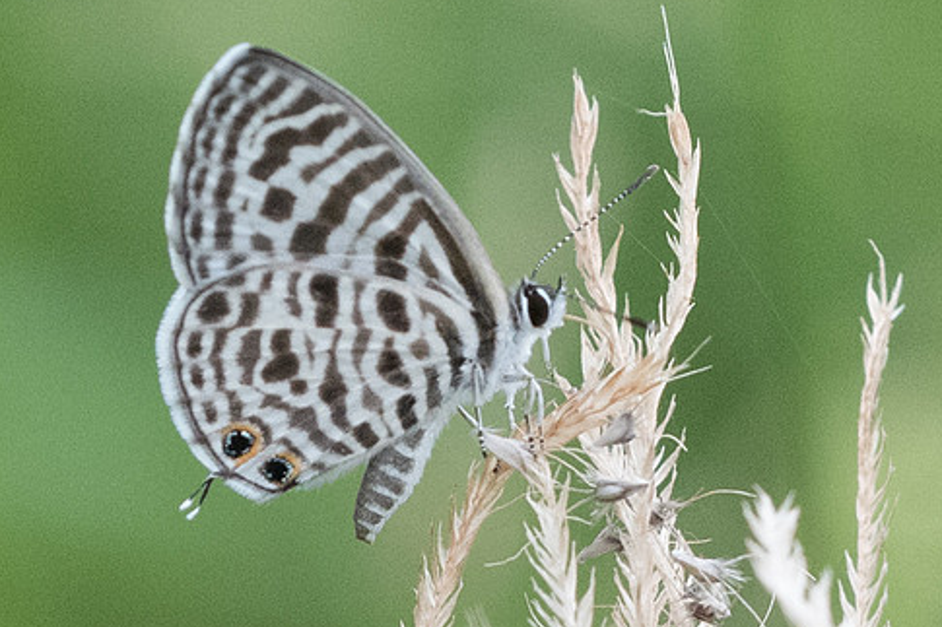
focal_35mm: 1182
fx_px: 30917
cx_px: 240
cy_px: 382
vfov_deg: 1.2
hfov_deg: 1.7
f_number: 6.3
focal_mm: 150
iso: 1250
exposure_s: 1/1600
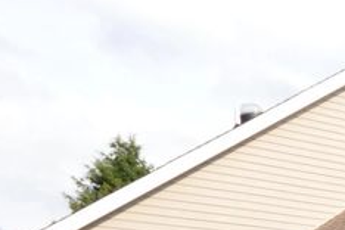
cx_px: 442
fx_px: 816
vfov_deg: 14.1
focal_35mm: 85
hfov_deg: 21.7
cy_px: 421
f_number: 5
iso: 100
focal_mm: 13
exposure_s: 1/200
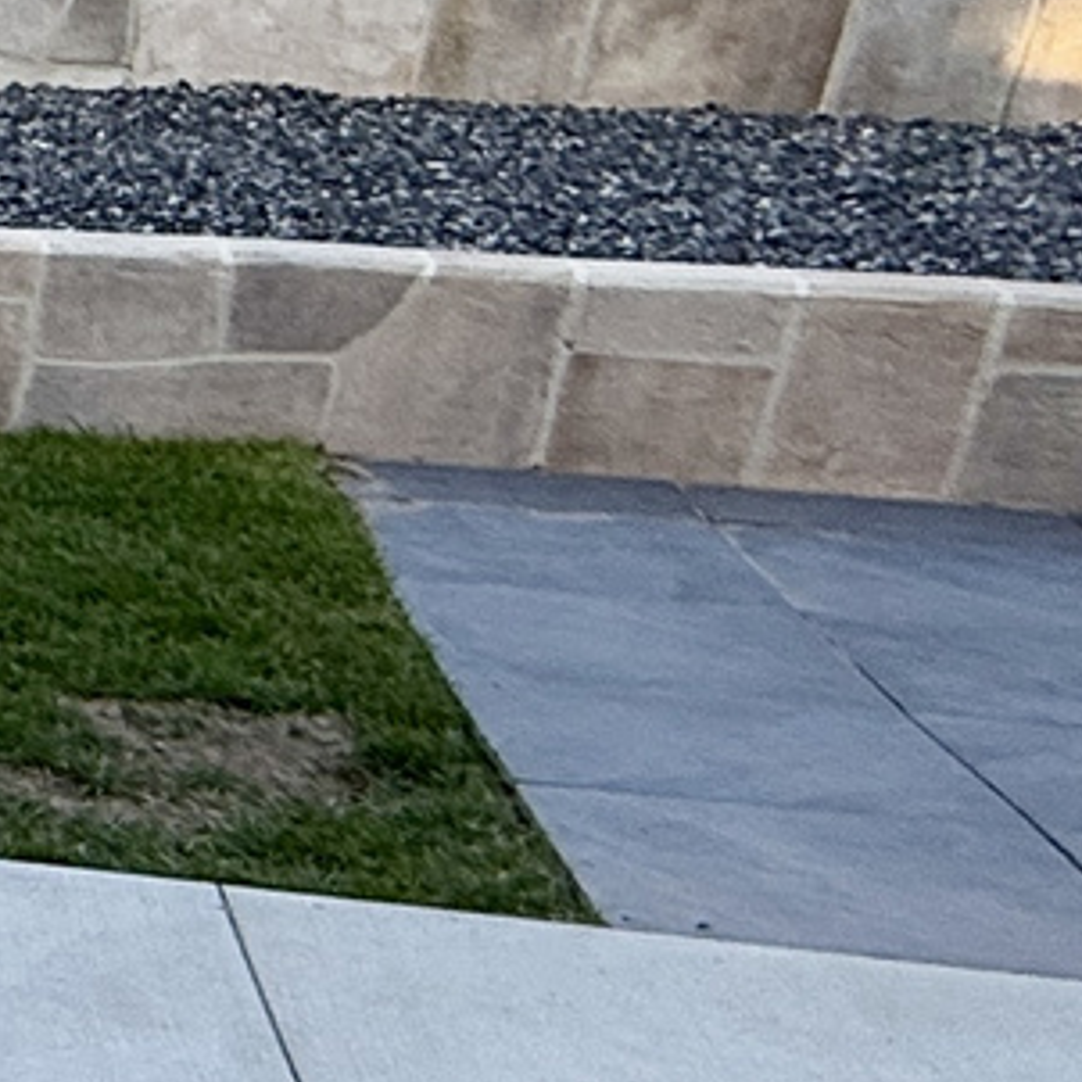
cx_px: -1641
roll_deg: +0.9
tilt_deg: -19.1
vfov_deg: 20.5
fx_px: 2971
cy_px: 788
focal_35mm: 84
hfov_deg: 13.6
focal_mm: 2.22
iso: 50
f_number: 2.2
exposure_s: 1/160
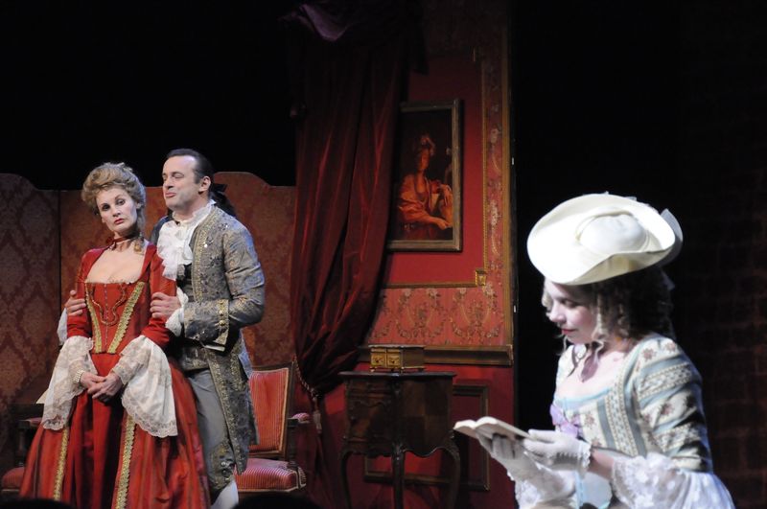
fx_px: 2234
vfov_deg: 13.0
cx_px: 384
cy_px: 254
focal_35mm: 105
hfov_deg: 19.5
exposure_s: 1/60
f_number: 5.3
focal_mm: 70
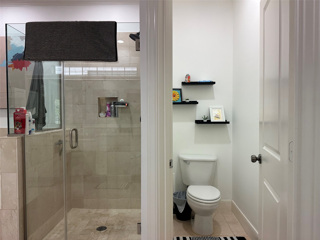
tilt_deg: -1.6
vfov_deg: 56.8
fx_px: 222
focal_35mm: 24
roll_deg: +0.3
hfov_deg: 71.6
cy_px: 120
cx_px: 160
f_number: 1.78
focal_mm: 6.86
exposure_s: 1/120
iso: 125
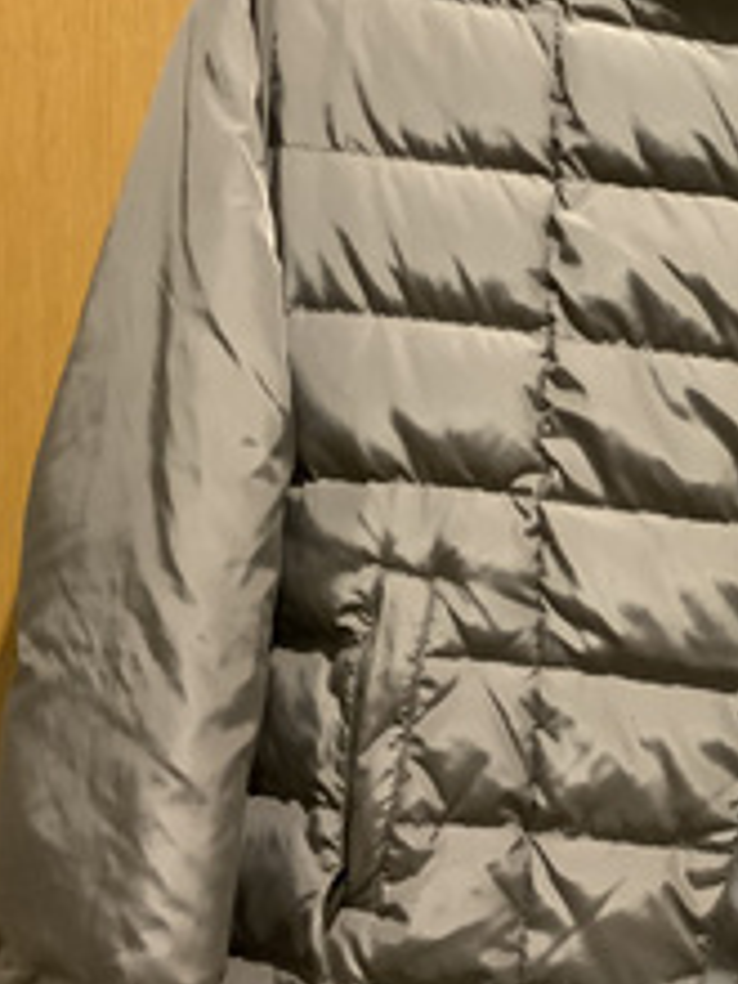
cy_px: 470
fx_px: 1876
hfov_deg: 21.5
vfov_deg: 29.4
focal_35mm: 66
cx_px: 731
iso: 250
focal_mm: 3
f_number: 1.8
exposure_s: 1/25
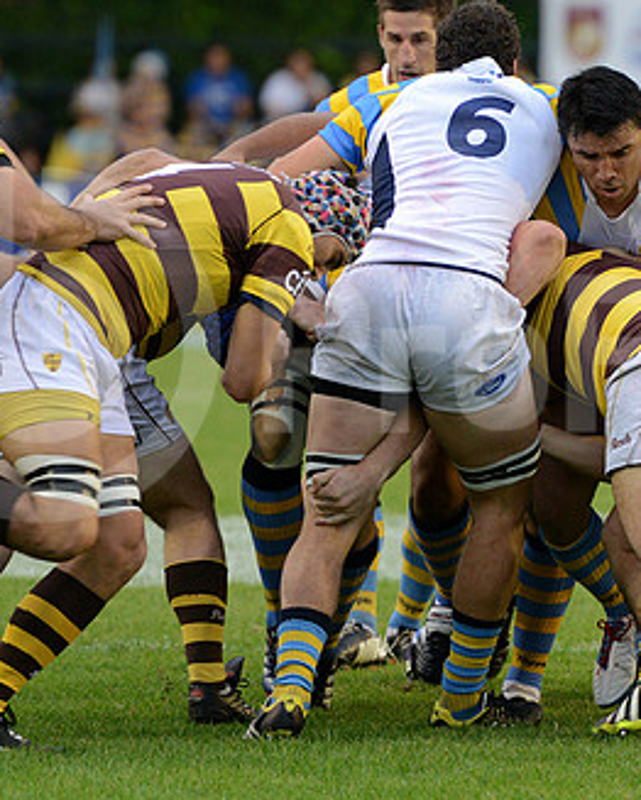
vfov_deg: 4.3
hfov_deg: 3.5
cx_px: 460
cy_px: 349
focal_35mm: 449
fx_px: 10638
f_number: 4
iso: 2000
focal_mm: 270
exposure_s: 1/500
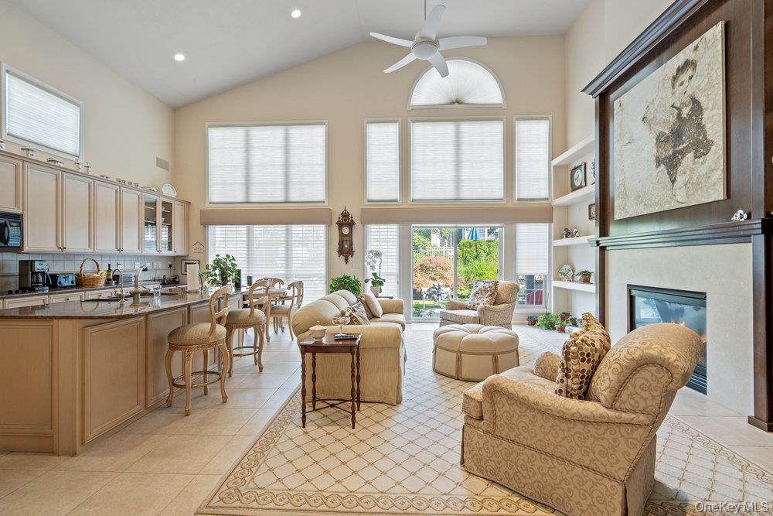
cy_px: 258
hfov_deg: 96.7
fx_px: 344
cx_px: 386
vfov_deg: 73.8
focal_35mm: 16
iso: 640
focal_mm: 16
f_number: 5
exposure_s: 1/10
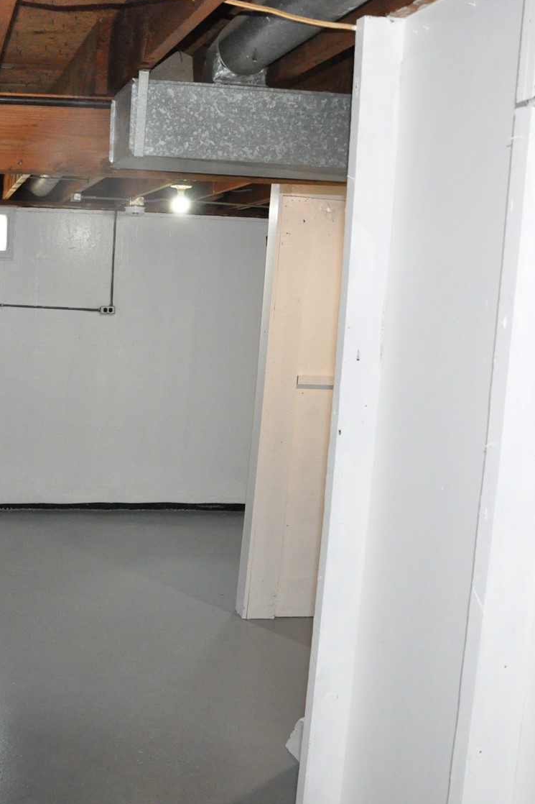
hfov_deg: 30.9
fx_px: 914
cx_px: 35
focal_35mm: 41
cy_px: 401
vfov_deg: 47.4
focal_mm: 18
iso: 3200
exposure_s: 1/125
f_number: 5.6
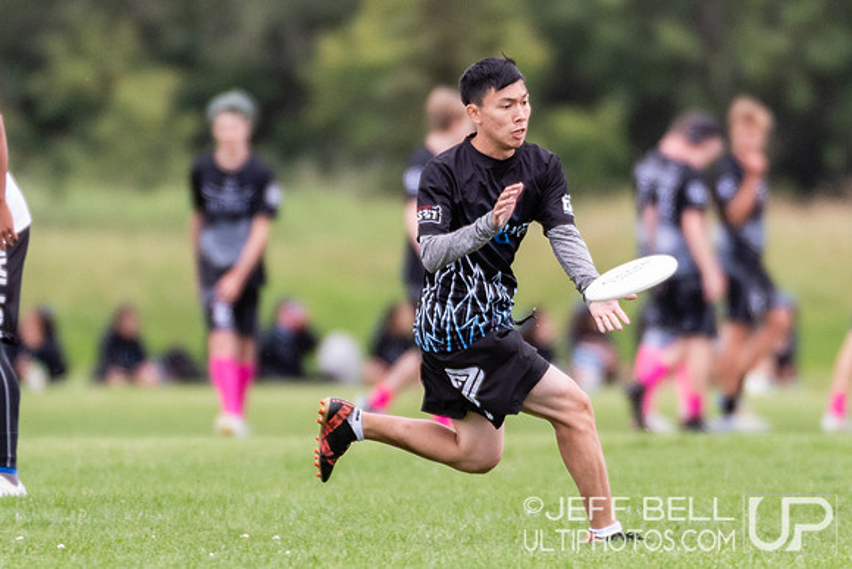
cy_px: 270
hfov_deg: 1.8
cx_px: 410
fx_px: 27676
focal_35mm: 1169
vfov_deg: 1.2
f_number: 4
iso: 900
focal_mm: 400
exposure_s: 1/1000
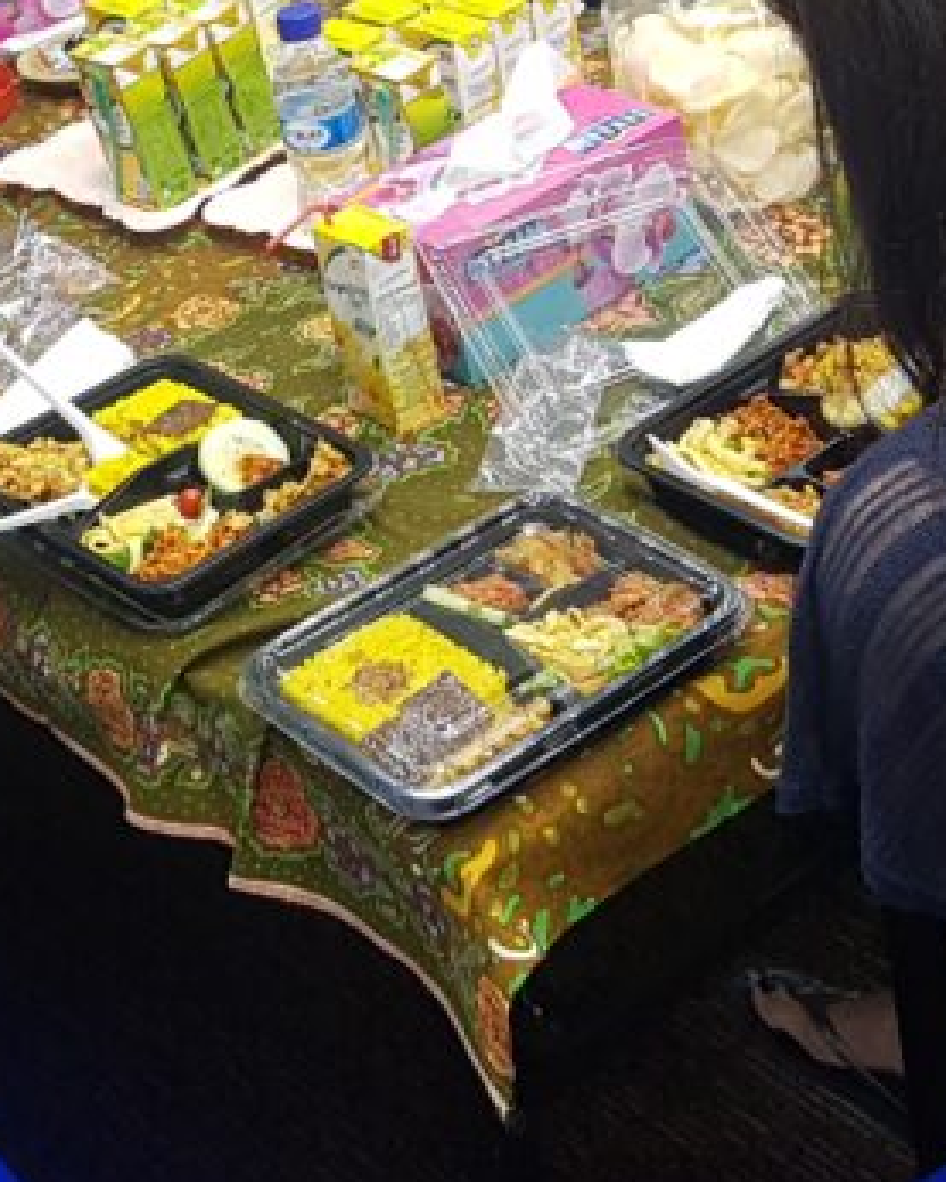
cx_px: 389
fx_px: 2624
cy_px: -61
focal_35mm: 75
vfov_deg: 24.0
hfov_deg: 20.4
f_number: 1.7
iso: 125
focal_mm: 4.2
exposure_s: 1/50
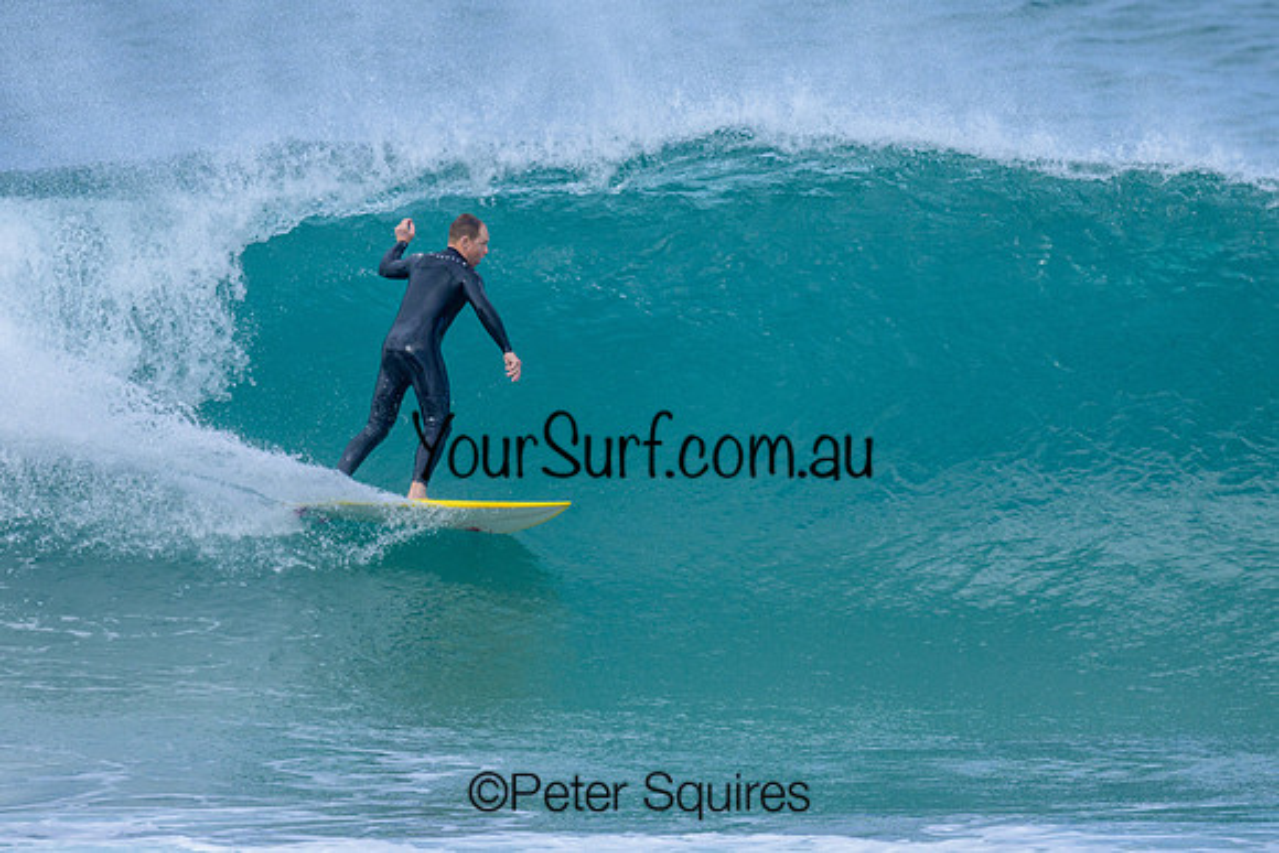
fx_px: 39067
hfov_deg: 1.9
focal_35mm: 1099
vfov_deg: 1.3
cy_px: 394
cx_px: 589
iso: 500
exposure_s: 1/2000
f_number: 6.3
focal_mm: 800
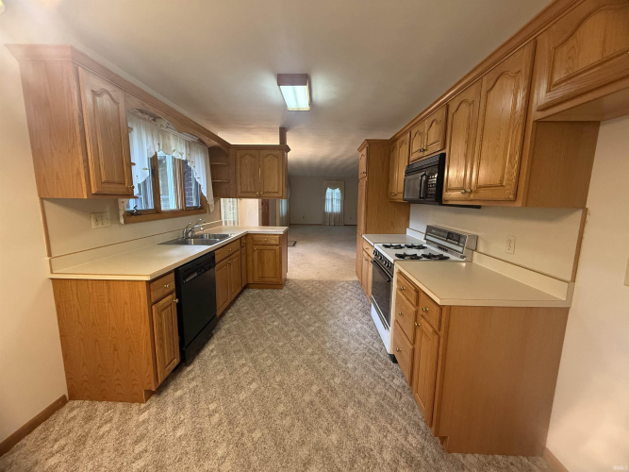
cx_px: 314
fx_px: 254
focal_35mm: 14
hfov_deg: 102.1
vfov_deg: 85.7
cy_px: 236
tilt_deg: -7.3
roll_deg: -0.4
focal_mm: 2.22
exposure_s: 1/60
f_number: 2.2
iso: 320
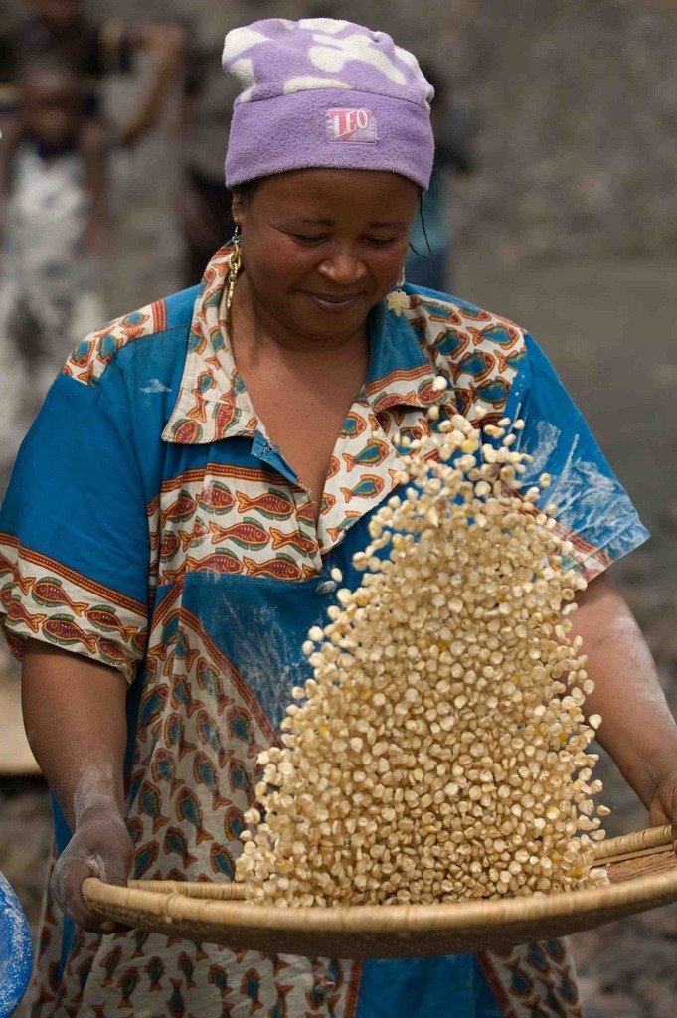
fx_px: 3475
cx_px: 338
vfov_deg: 16.7
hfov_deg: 11.1
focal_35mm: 123
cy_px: 509
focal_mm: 82
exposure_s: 1/2000
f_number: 2.8
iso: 200
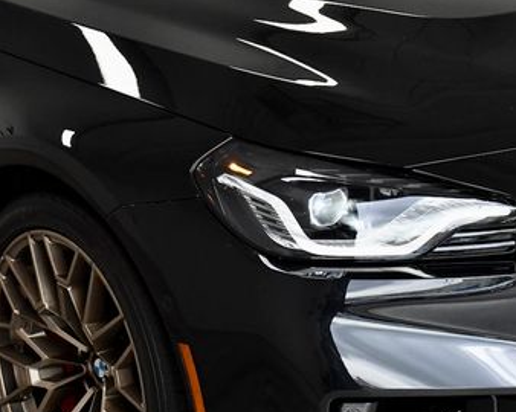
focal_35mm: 112
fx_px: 1709
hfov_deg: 17.1
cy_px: 294
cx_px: 354
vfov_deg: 13.7
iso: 2500
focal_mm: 42
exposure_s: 1/1250
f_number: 5.6
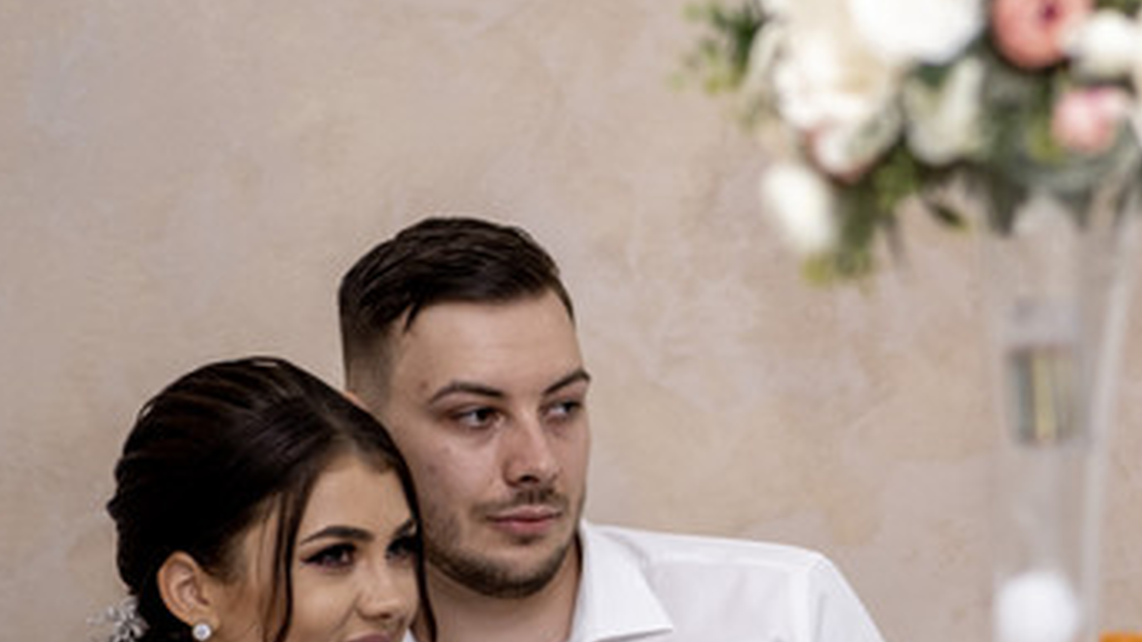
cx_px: 886
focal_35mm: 250
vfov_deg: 4.9
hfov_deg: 8.6
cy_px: 351
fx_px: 7571
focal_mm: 85
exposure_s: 1/200
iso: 1000
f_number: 1.8
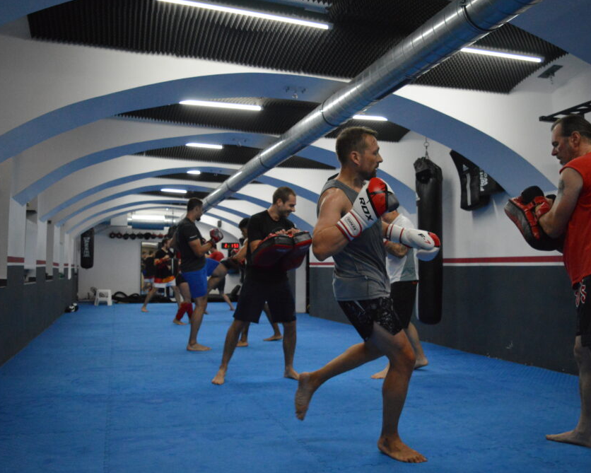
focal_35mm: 31
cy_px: 233
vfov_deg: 47.1
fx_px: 542
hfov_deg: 57.1
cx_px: 309
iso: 3200
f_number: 3.5
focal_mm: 18
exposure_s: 1/400
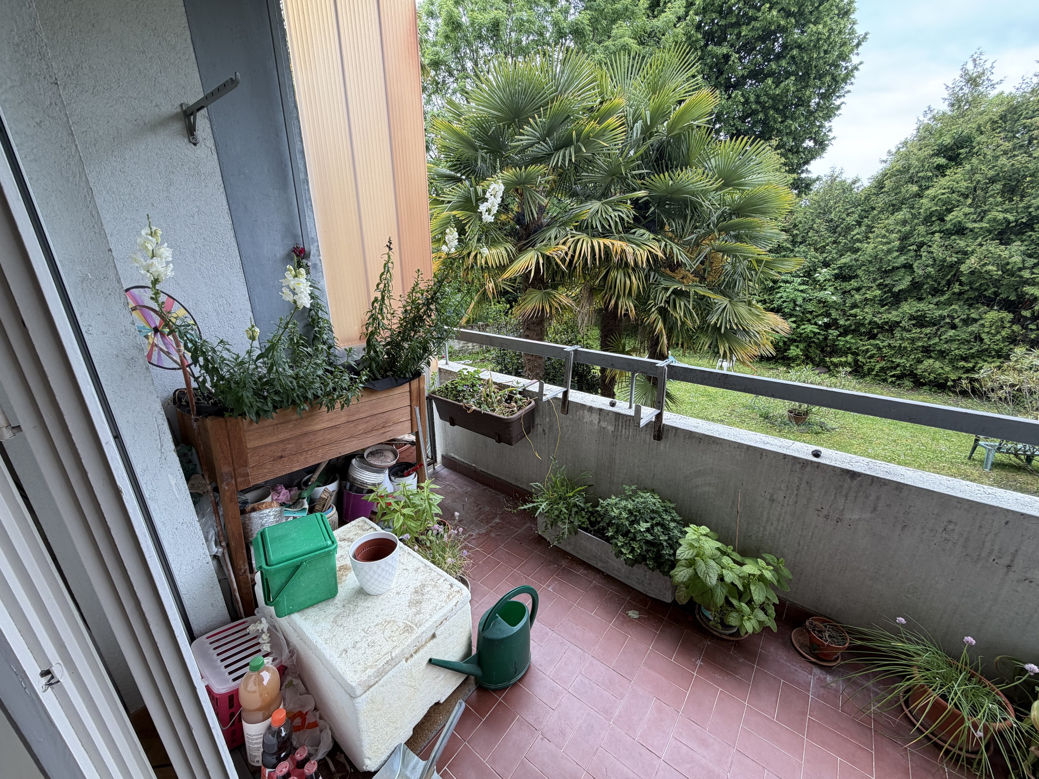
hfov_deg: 102.1
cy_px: 390
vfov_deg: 85.7
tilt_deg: -20.5
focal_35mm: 14
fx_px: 420
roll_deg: +0.7
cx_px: 520
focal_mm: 2.22
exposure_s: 1/148
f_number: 2.2
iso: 40
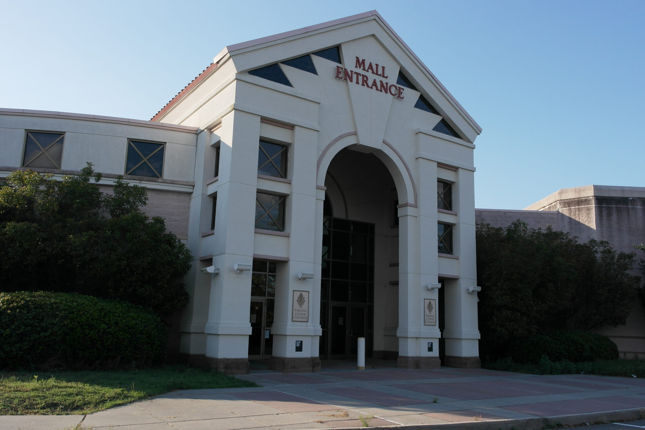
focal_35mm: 30
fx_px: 537
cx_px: 322
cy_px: 215
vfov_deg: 43.6
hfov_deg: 61.9
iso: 200
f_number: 5.6
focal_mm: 20
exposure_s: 1/400
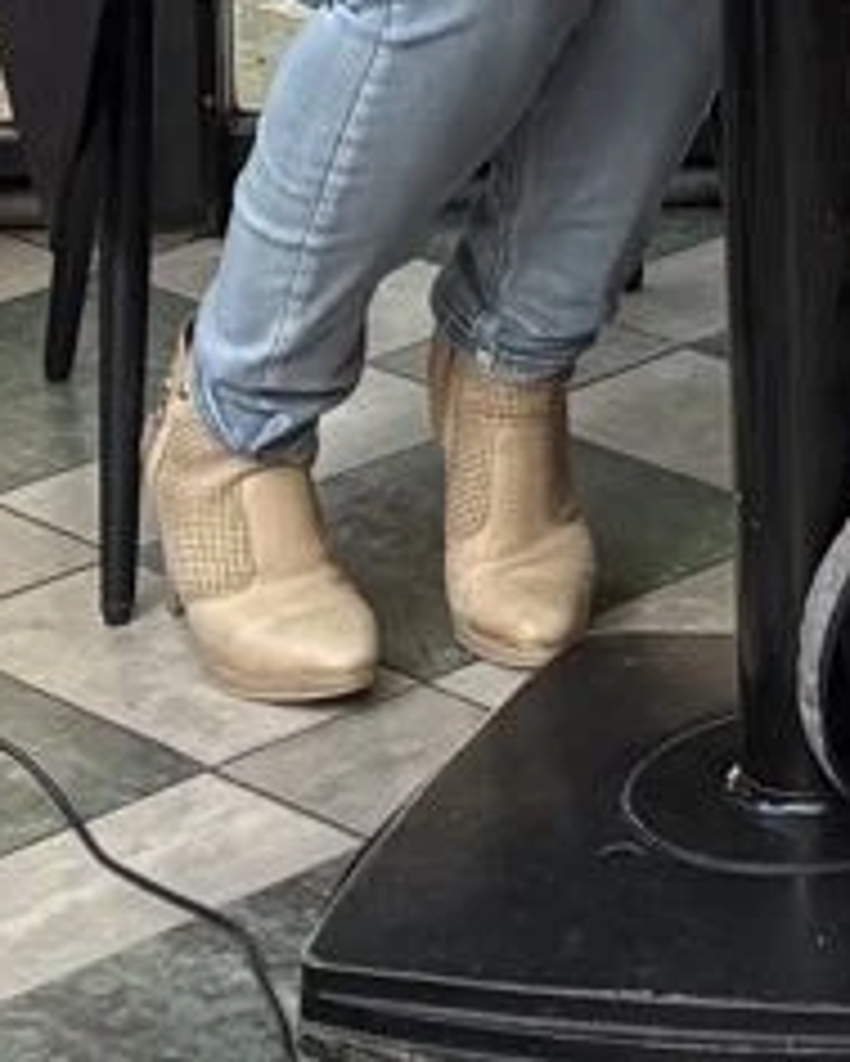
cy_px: -1134
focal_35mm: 172
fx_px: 5405
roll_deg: +0.6
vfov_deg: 10.3
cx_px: 1597
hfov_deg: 8.6
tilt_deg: -3.9
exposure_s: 1/106
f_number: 1.6
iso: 125
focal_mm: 5.96
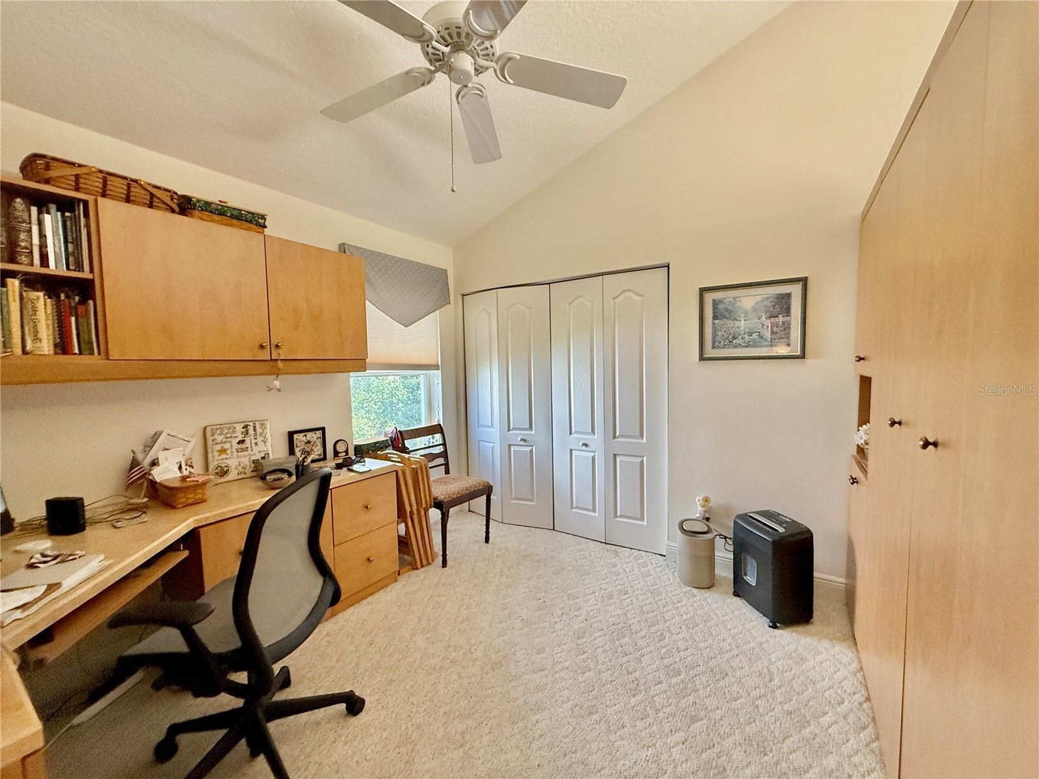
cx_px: 520
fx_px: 420
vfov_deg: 85.7
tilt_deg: -2.9
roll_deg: +0.7
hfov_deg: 102.1
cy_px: 390
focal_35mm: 14
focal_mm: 2.22
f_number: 2.2
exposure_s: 1/120
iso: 320
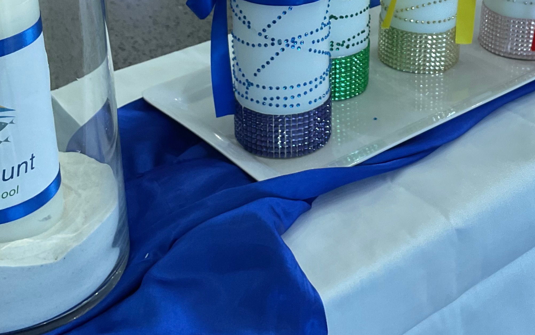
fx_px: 904
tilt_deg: -20.1
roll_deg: -0.8
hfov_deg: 32.8
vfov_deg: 20.0
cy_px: -35
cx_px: 333
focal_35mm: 62
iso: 100
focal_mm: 3
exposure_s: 1/60
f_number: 1.8
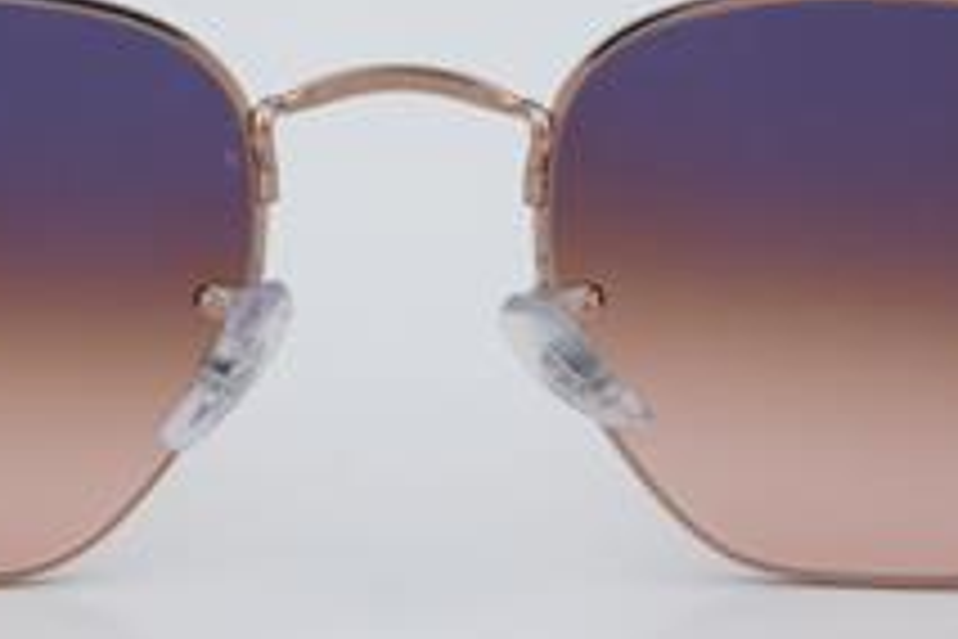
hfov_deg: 13.3
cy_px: 184
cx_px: 405
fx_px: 4123
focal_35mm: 155
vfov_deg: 8.8
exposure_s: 1/4
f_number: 32
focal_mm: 55
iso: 100
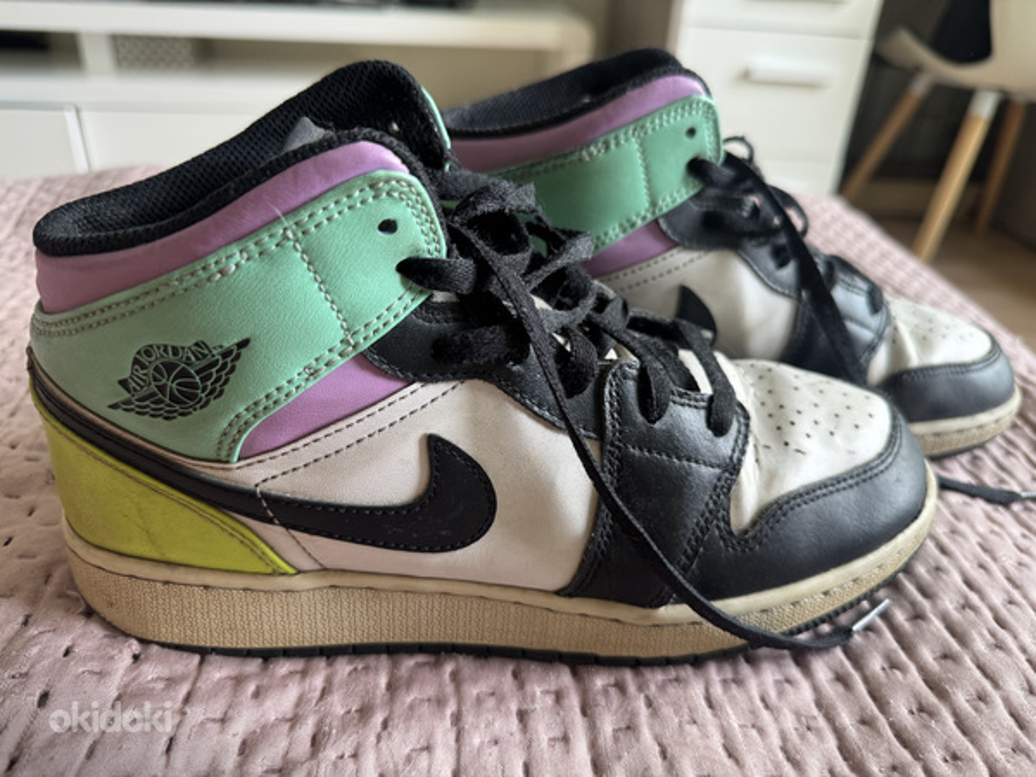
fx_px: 718
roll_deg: -3.3
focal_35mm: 24
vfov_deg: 56.8
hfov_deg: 71.6
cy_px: 388
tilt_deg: -32.2
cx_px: 518
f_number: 1.78
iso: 200
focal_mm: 6.76
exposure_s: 1/121
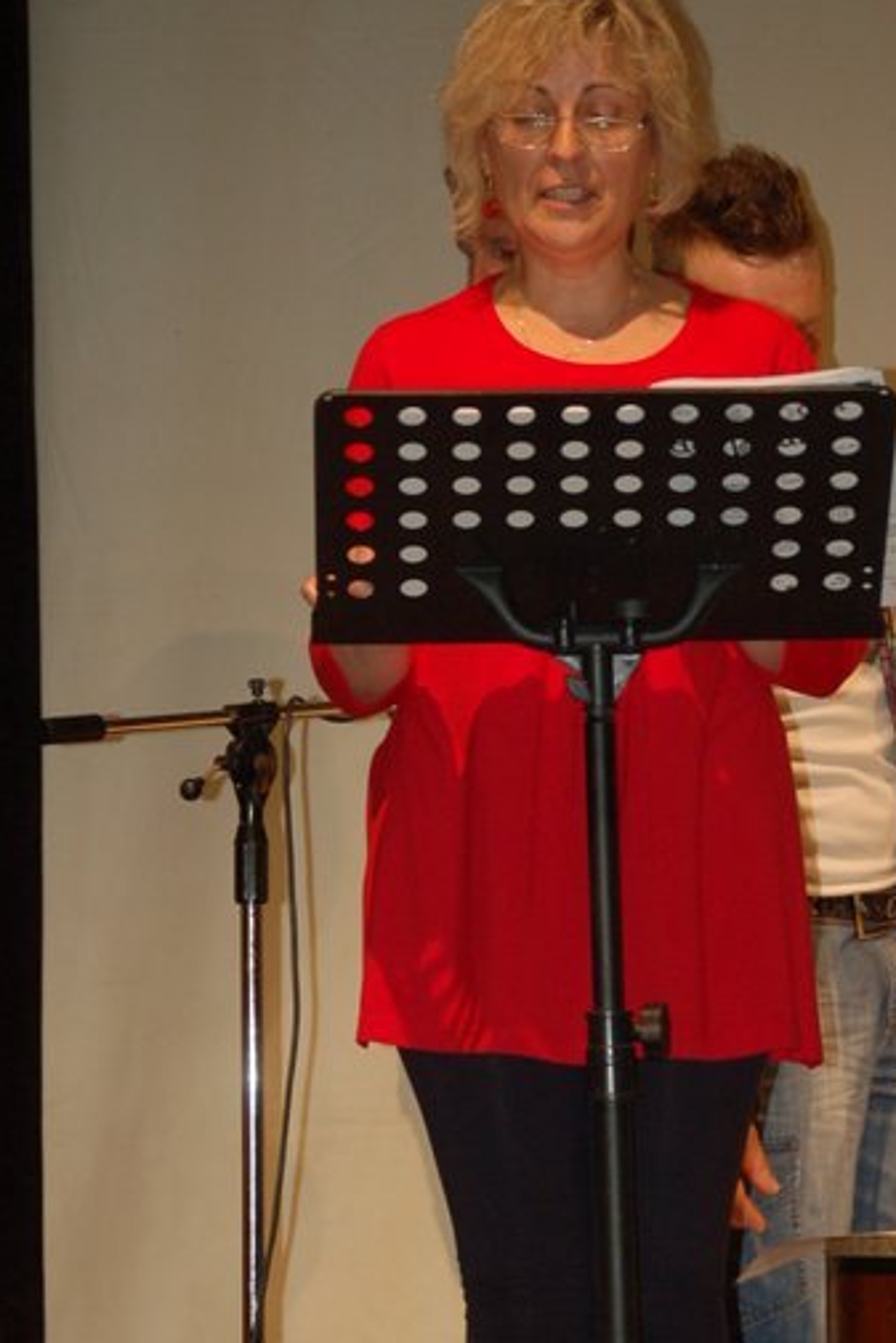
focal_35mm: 202
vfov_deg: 10.2
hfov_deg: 6.8
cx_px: 506
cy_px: 960
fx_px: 7528
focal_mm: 85
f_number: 4.8
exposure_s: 1/60
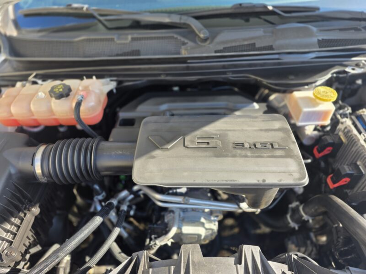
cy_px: 137
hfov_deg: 73.9
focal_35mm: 23
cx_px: 183
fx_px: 243
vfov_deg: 58.9
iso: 32
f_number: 1.7
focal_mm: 6.25
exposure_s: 1/180
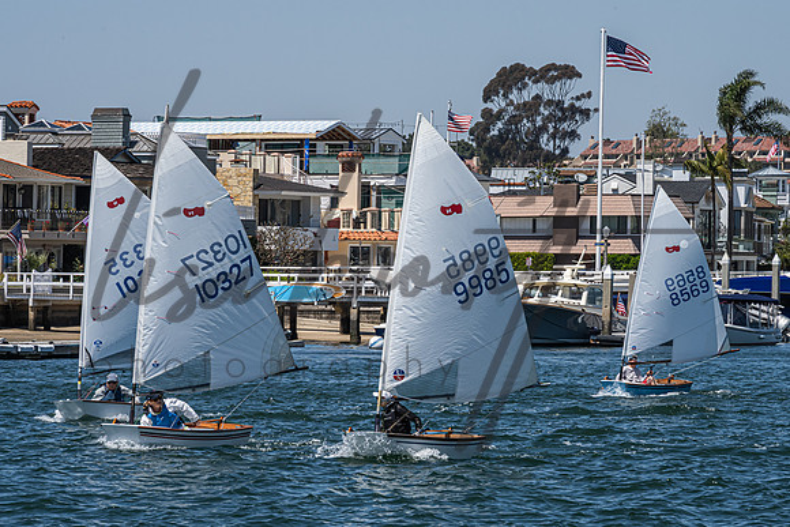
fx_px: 5308
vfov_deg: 5.7
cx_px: 420
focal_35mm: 242
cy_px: 277
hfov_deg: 8.5
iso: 250
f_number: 18
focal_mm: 200
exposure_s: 1/320
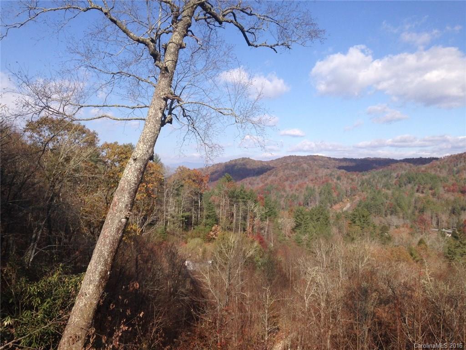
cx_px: 233
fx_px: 444
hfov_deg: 55.4
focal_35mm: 33
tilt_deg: -1.9
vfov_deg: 42.9
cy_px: 175
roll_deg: +0.2
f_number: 2.4
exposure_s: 1/1642
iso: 50
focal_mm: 4.12
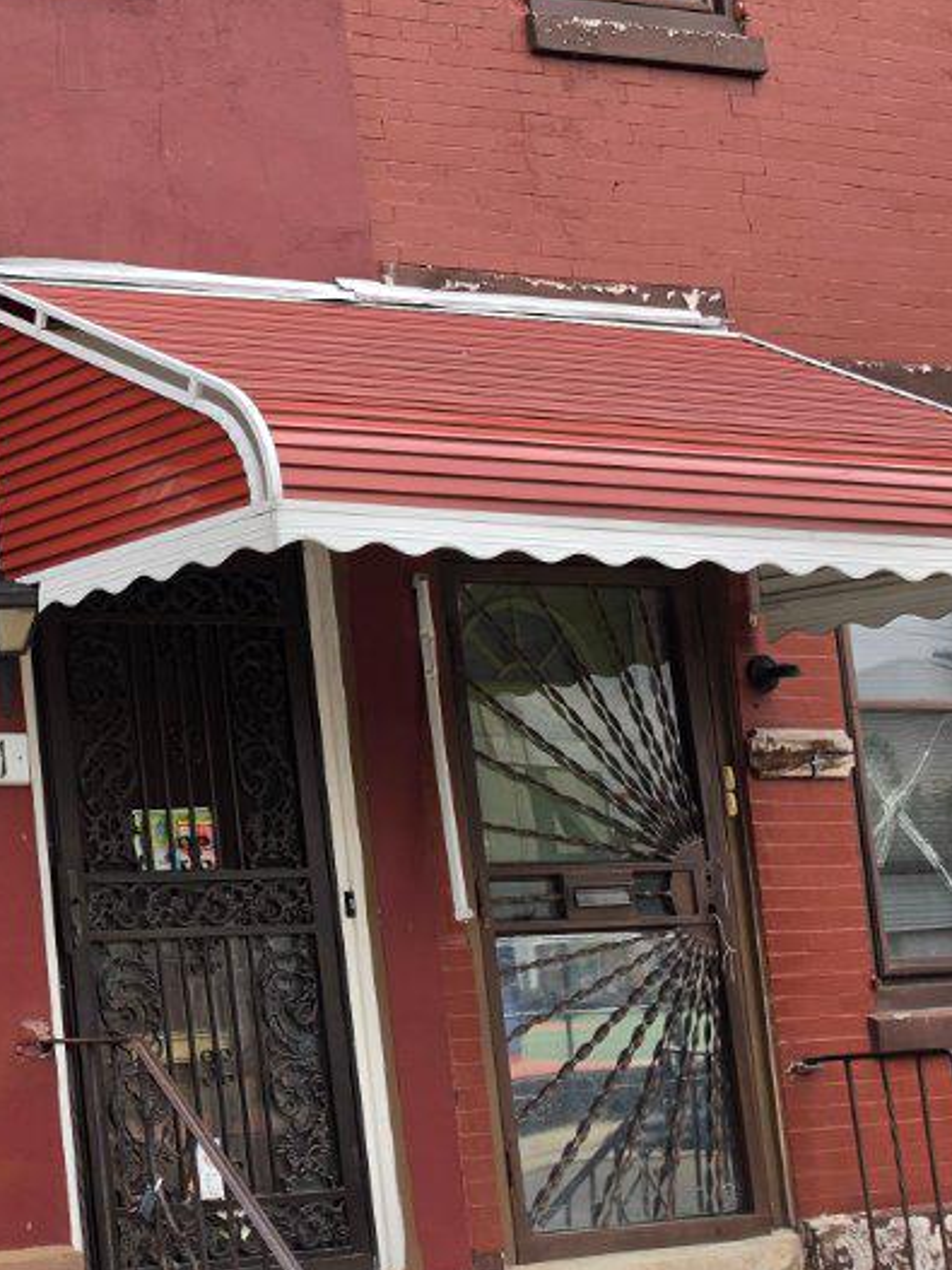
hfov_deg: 19.5
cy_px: 586
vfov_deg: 29.0
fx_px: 2458
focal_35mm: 67
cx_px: -415
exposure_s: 1/359
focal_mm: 6.5
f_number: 1.4
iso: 20
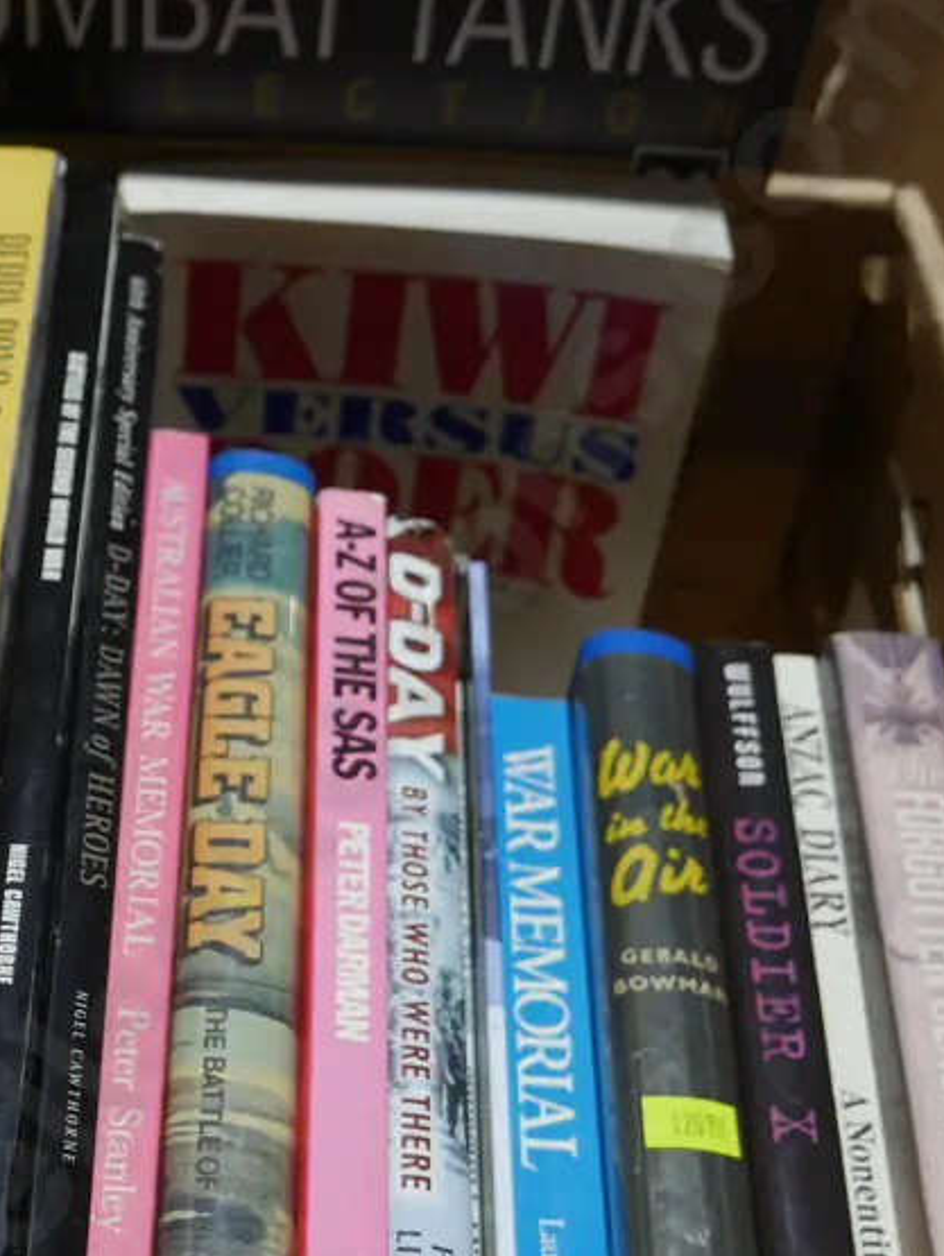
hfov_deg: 24.7
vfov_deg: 32.4
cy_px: 831
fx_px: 2143
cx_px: 285
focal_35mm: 59
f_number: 3.6
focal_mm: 16
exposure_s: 1/100
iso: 200
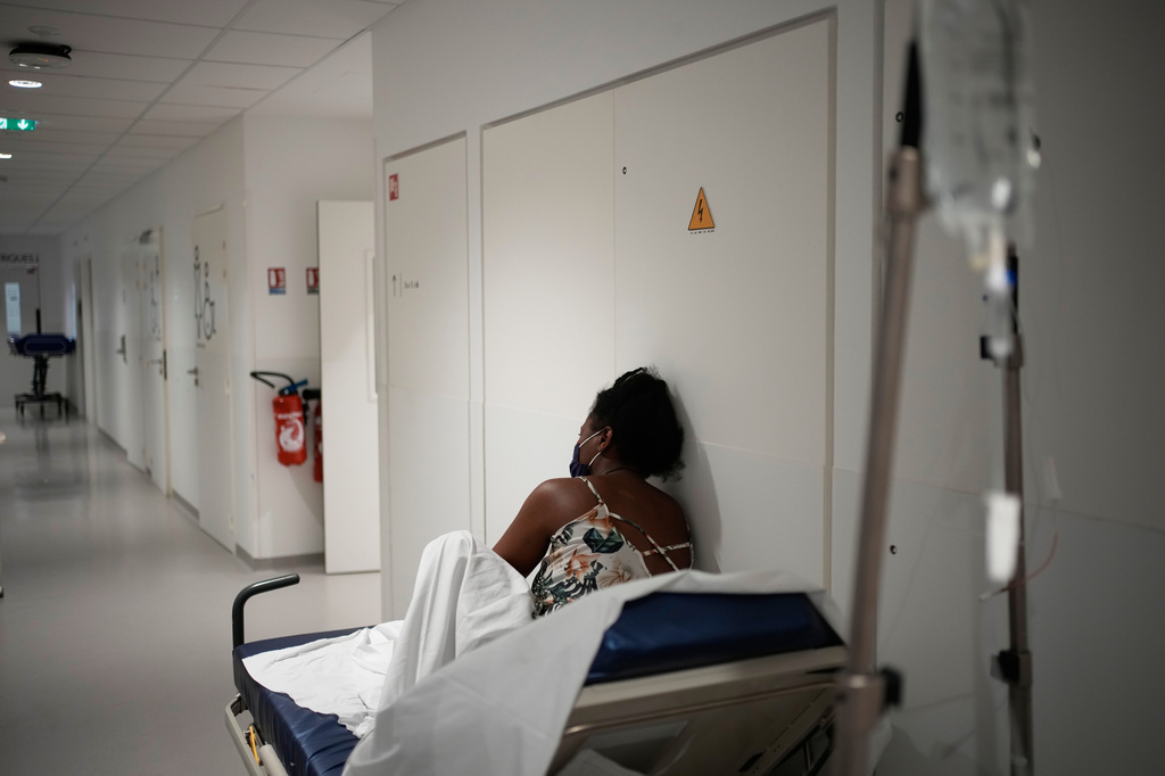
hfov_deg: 54.4
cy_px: 388
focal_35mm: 35
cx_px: 582
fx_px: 1132
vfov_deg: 37.8
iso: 1000
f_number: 1.8
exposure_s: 1/250
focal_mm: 35
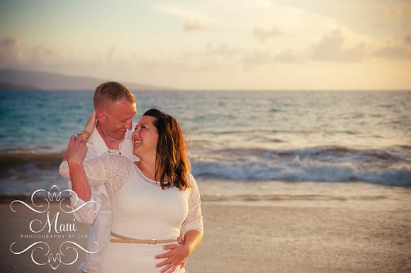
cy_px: 136
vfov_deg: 17.4
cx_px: 206
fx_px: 889
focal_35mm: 78
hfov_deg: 26.0
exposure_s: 1/800
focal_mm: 52
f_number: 2.8
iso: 200
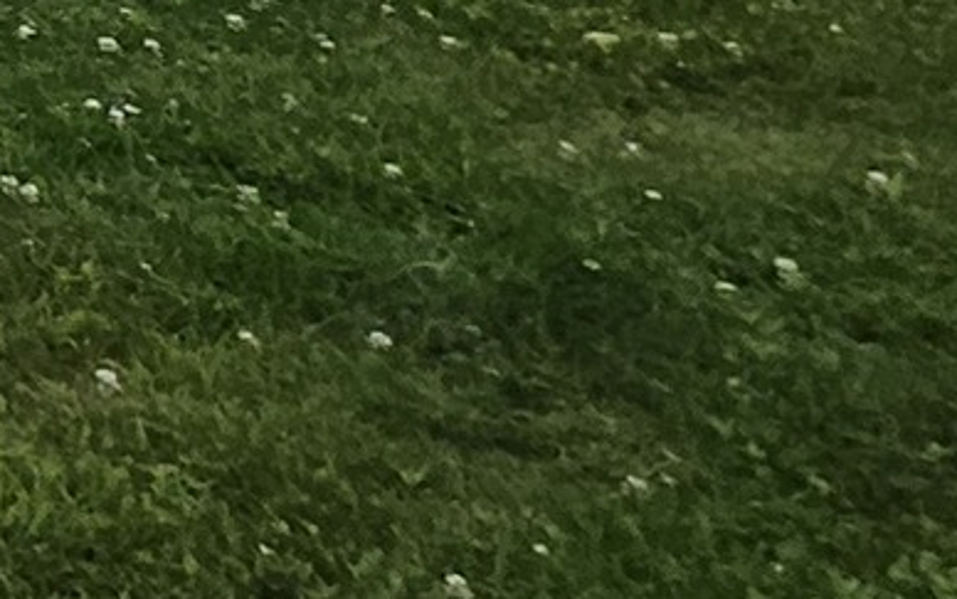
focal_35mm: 109
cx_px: -2198
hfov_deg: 10.3
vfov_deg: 9.6
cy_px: -1146
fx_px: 2845
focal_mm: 1.7
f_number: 2.2
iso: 32
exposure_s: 1/1304
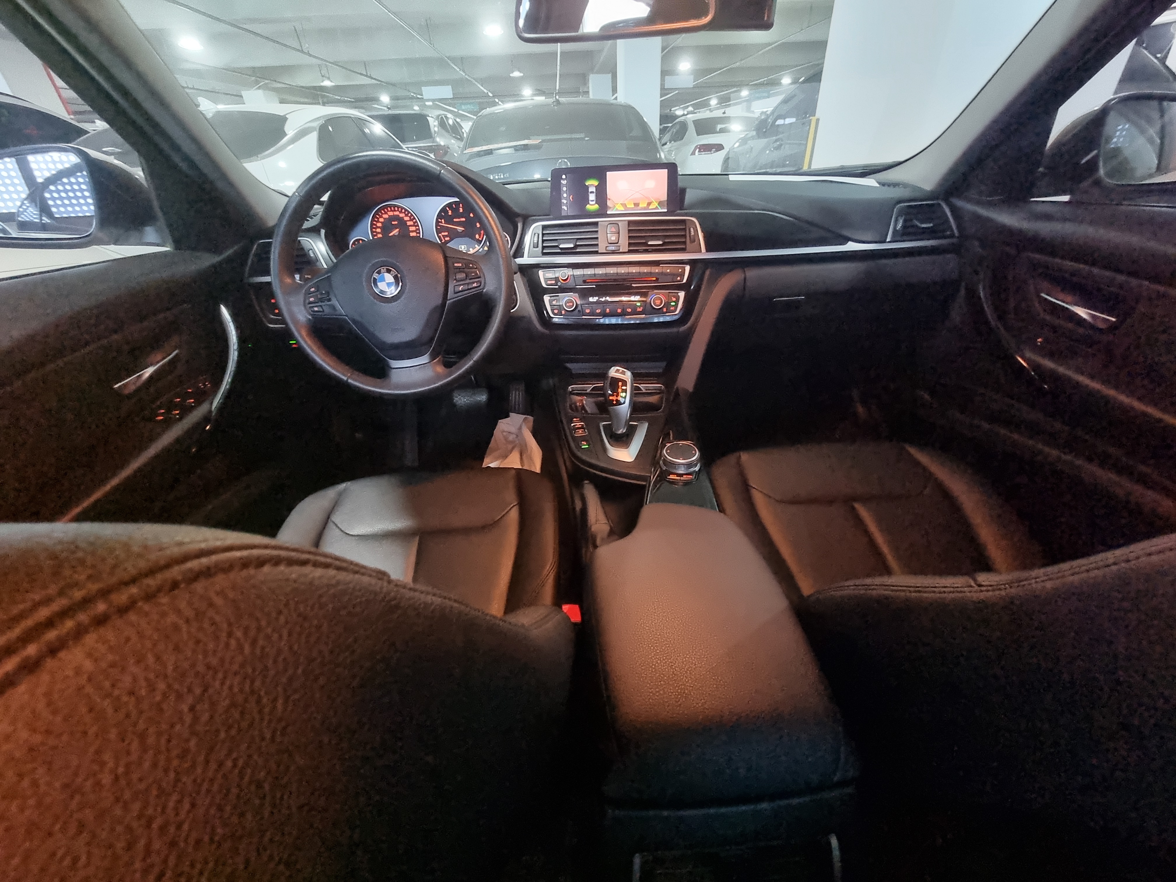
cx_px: 588
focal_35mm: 13
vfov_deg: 89.9
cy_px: 441
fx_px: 442
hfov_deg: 106.2
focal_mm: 2.2
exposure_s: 1/27
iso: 2000
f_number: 2.2
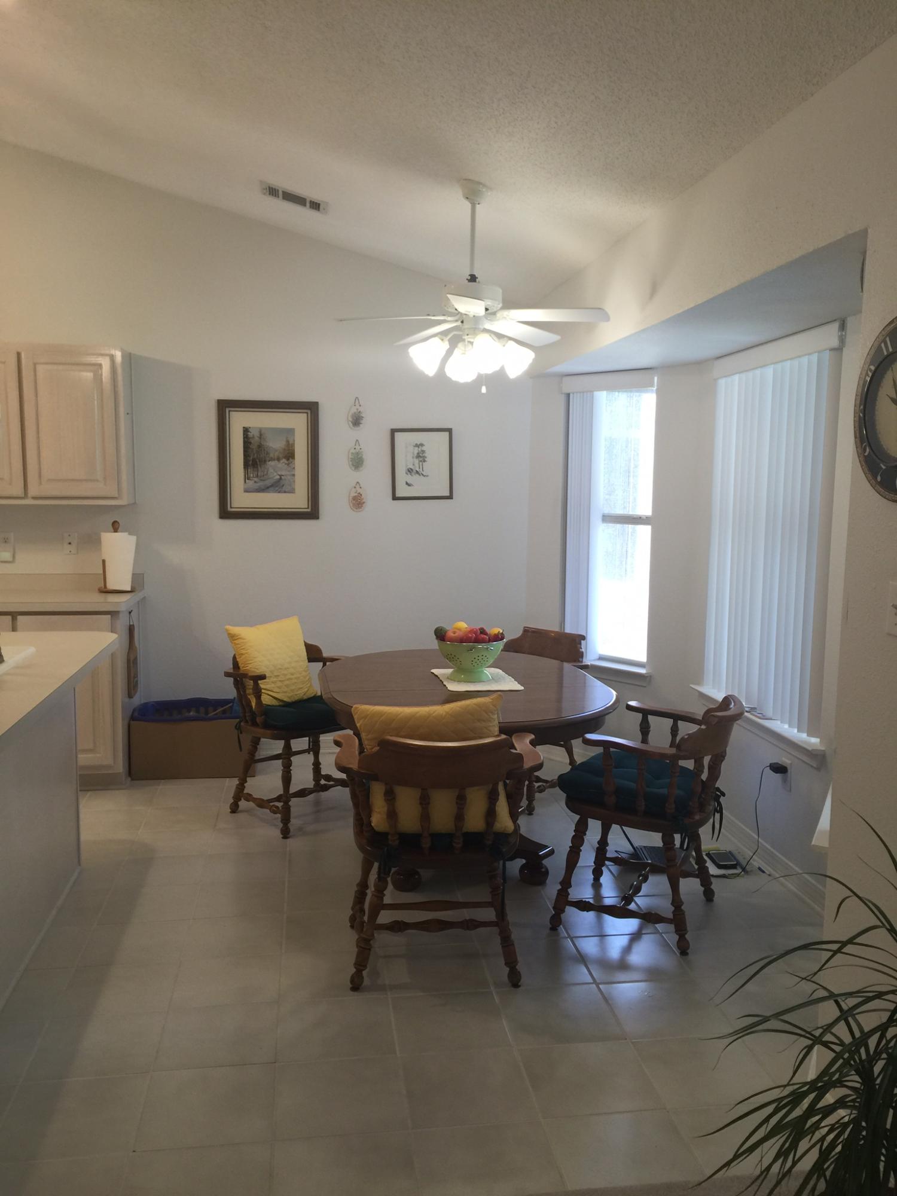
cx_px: 448
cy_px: 598
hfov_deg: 48.2
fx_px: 1002
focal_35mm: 29
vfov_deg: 61.7
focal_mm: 4.15
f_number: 2.2
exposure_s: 1/15
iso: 32
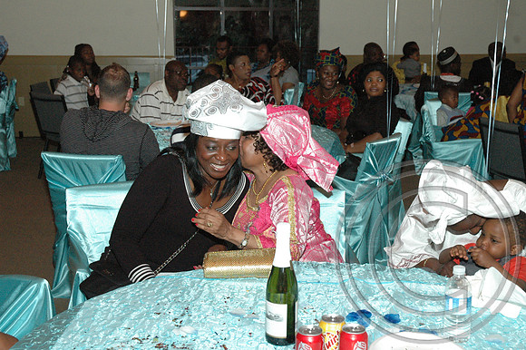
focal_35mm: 51
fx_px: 745
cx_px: 263
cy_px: 175
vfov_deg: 26.5
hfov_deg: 38.9
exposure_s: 1/60
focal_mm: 34
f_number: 5.6
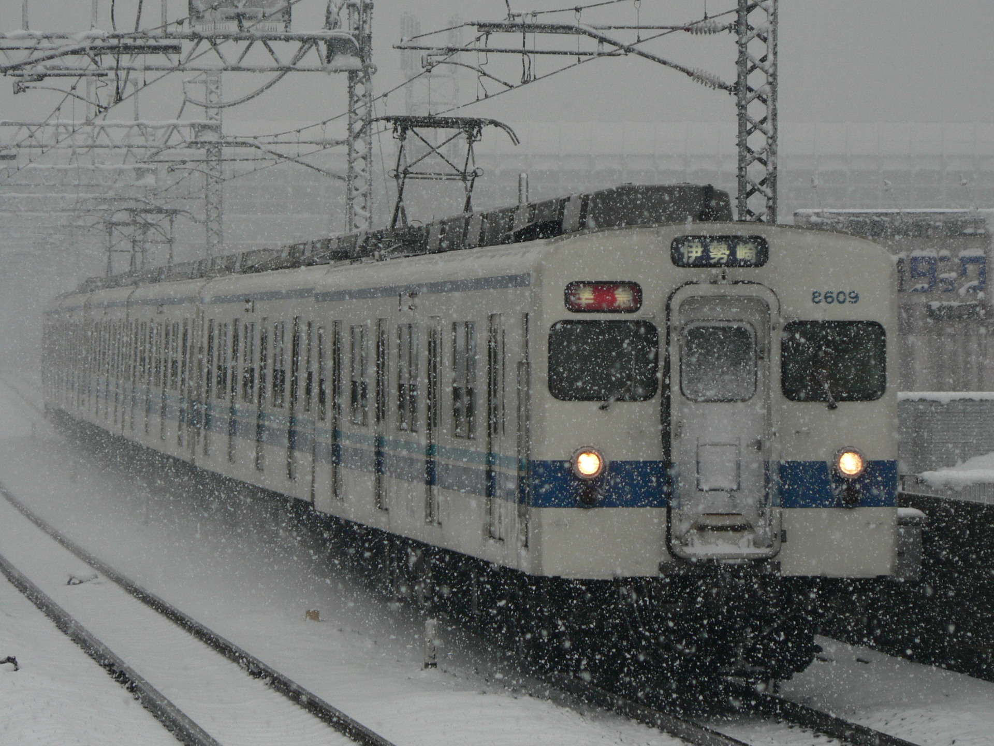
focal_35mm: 223
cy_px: 373
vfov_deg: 6.7
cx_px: 497
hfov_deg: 8.9
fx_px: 6403
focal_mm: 37.1
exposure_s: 1/320
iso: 80
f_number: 3.3
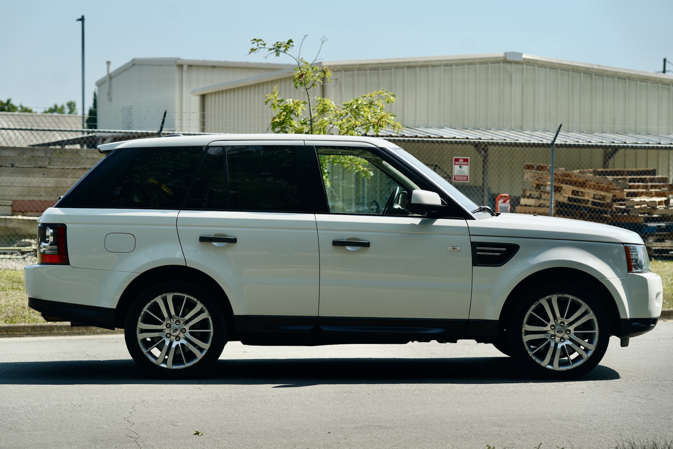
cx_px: 336
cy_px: 224
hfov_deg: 23.9
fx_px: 1589
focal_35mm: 85
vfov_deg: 16.1
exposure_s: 1/250
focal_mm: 85
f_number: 3.5
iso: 50
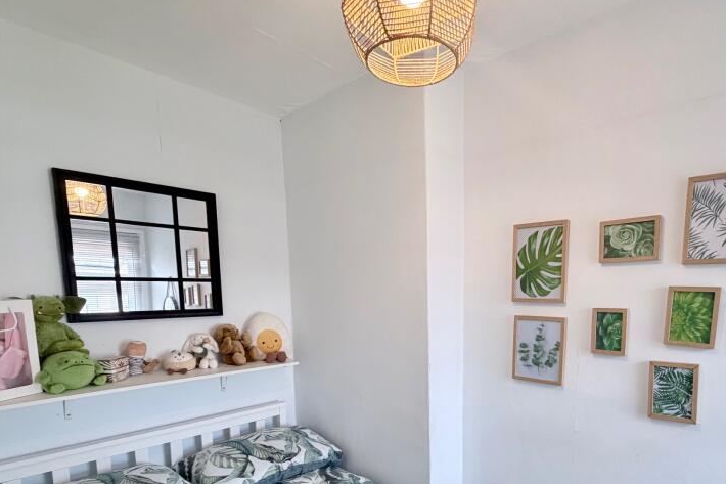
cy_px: 341
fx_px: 423
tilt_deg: -8.5
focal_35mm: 21
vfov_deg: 57.5
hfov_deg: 80.2
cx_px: 440
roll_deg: +0.0
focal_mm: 2.22
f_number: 2.2
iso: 160
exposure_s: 1/100
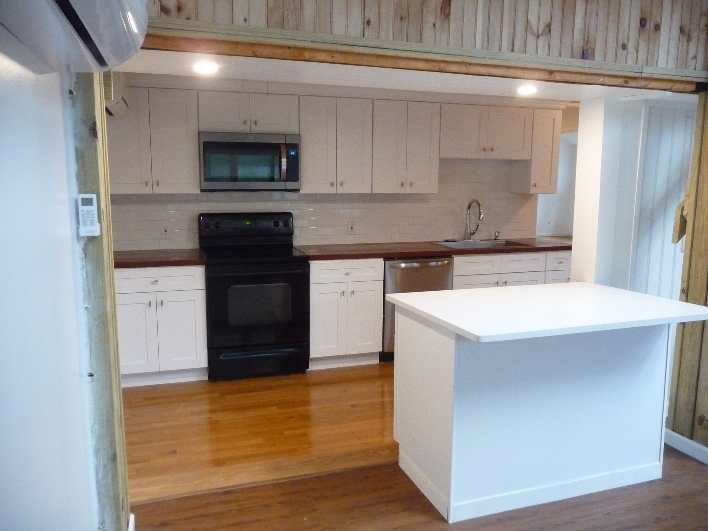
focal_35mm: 28
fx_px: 573
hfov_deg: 63.4
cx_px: 354
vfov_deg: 49.7
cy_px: 266
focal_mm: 4.7
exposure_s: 1/50
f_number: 3.3
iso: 800
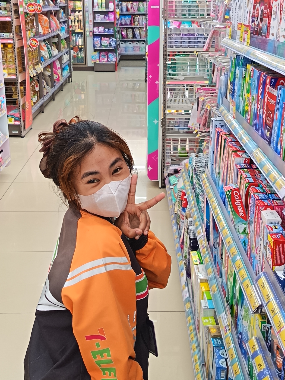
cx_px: 142
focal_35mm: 48
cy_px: 190
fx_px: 527
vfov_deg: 39.7
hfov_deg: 30.3
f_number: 1.75
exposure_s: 1/50
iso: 598
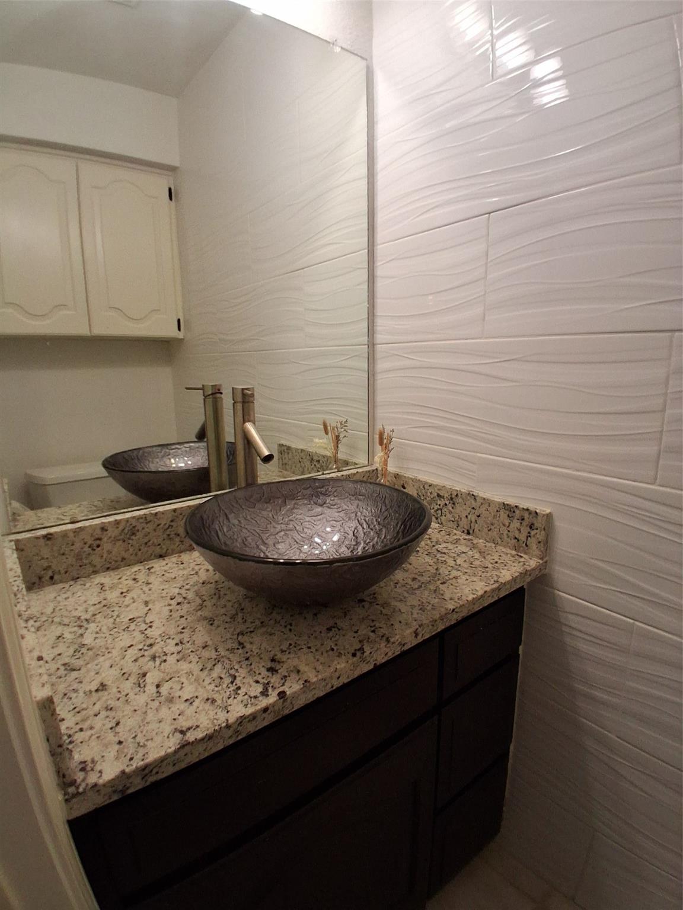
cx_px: 342
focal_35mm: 17
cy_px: 455
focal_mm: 1.4
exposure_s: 1/120
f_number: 2.2
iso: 125
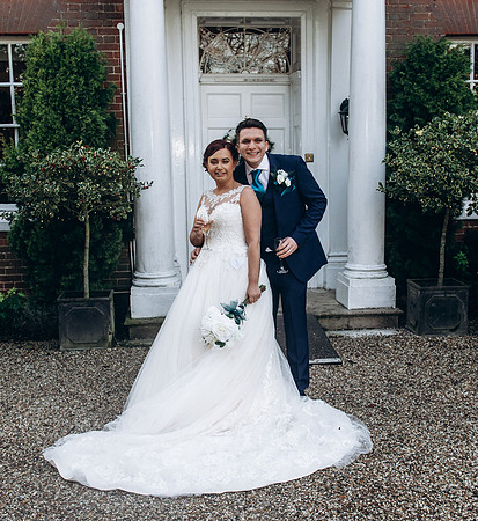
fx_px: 771
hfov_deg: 34.4
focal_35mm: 47
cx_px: 255
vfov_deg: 37.3
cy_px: 267
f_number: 4.5
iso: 640
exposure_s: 1/200
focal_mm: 31
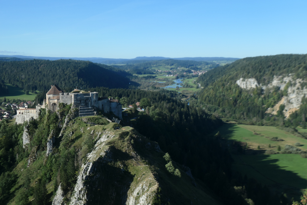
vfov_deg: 32.6
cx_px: 154
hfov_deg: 47.4
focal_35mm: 41
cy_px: 102
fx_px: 350
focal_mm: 15.1
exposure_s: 1/800
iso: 200
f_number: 5
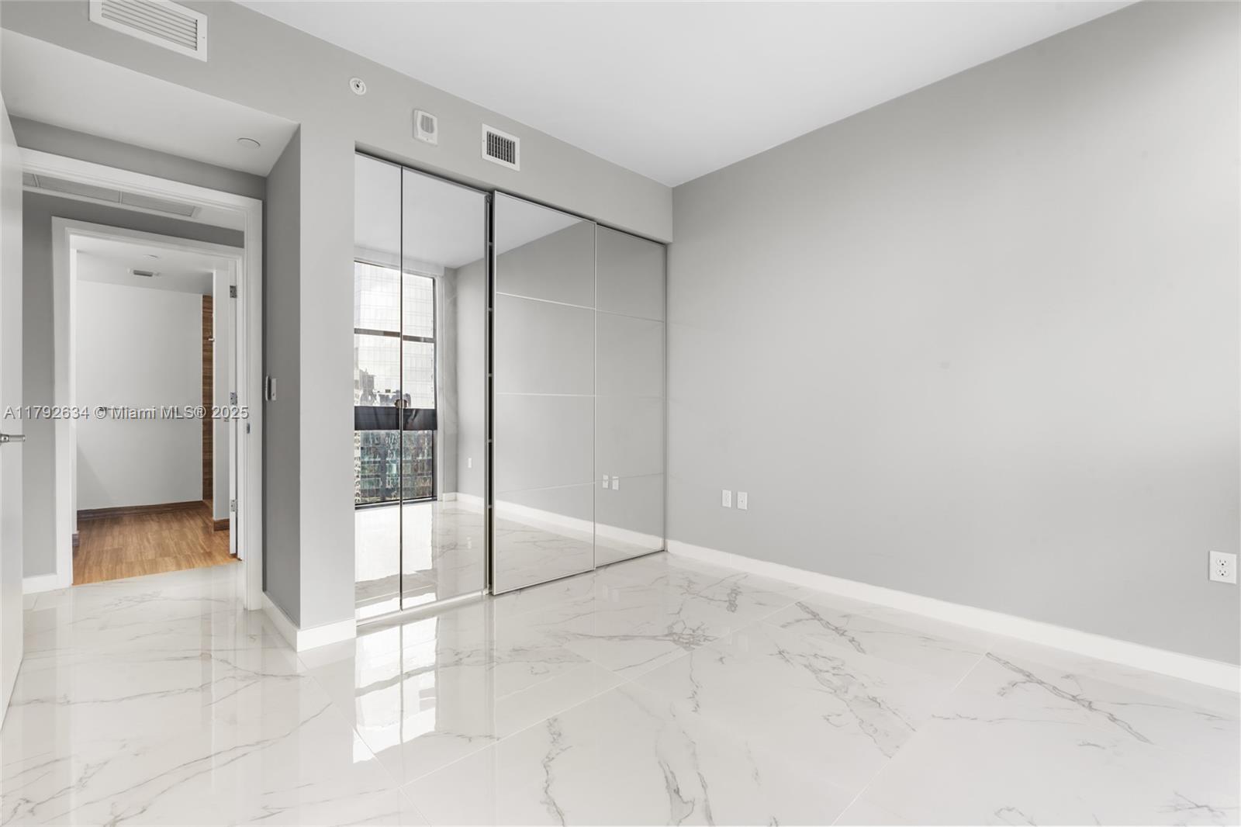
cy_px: 414
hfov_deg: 96.7
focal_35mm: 16
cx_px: 620
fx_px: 551
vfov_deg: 73.7
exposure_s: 1/2
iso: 250
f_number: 13
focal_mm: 16
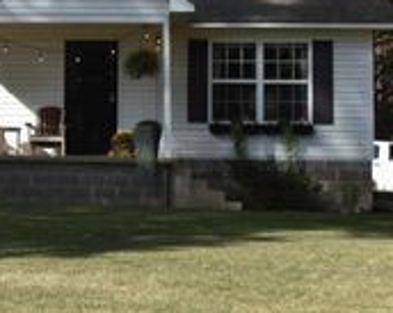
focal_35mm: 123
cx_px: -94
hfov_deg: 15.1
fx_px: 1428
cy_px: 99
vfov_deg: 12.5
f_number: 10
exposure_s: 1/400
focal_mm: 30
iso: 200
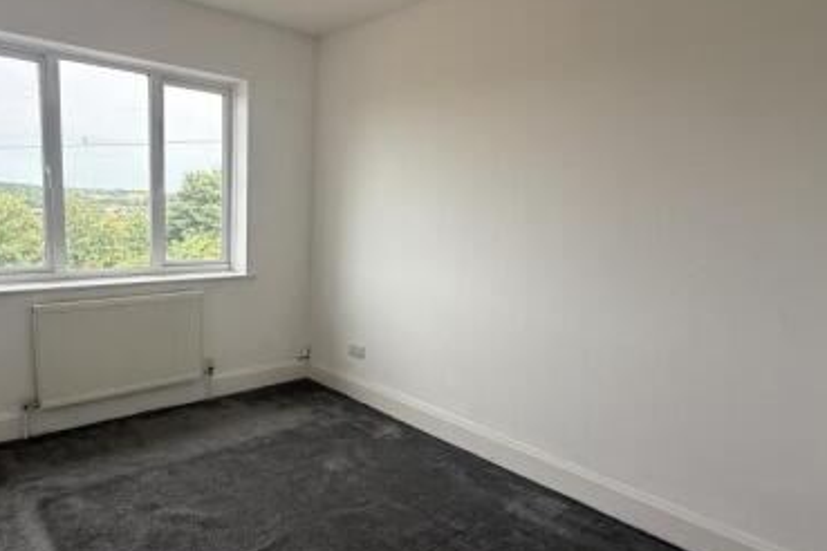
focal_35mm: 23
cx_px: 319
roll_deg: -2.0
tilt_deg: -7.7
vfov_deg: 55.1
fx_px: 528
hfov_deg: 75.0
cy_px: 283
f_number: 2.2
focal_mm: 2.22
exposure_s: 1/244
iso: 64
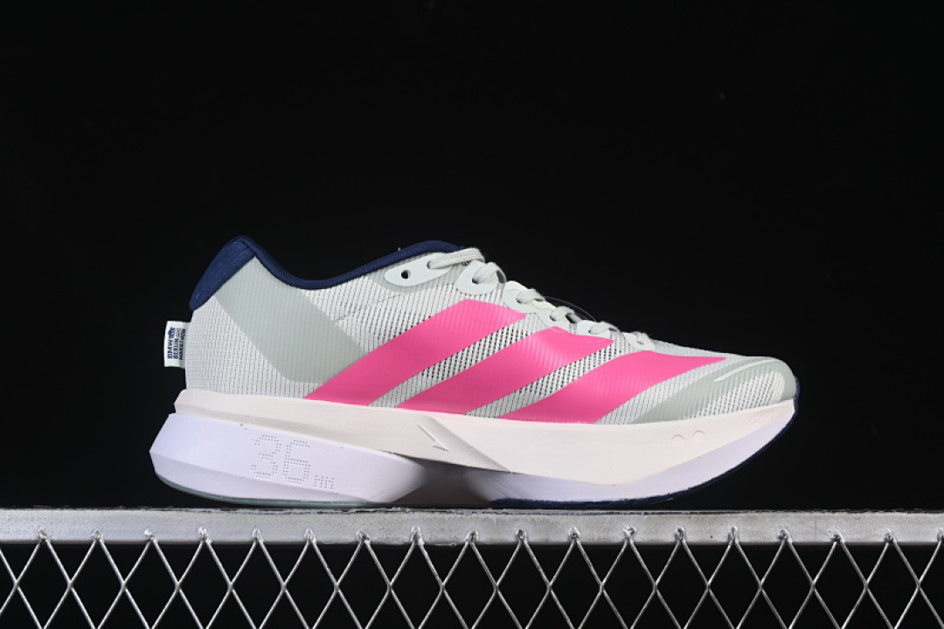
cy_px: 314
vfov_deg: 18.2
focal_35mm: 75
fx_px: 1967
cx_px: 472
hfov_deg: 27.0
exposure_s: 1/80
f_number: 8
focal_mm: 50
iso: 160
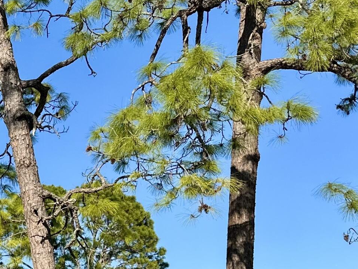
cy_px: 322
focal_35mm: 75
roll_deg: +1.3
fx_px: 776
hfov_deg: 22.0
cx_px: -165
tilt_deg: +6.1
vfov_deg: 18.6
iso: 80
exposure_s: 1/3861
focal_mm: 6.86
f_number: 1.78
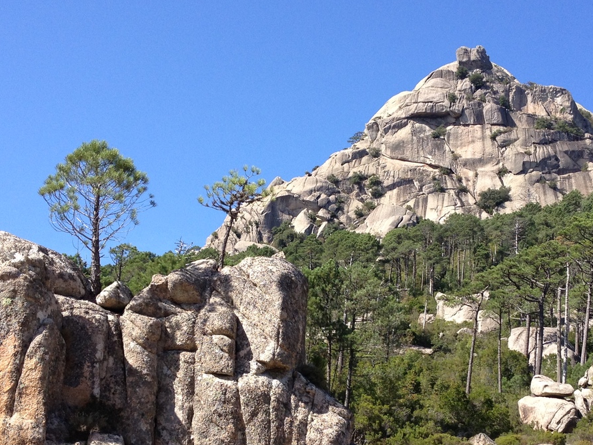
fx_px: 1079
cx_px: 340
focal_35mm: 63
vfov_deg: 23.0
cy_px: 344
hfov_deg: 30.7
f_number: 2.4
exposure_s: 1/789
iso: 64
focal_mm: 4.28
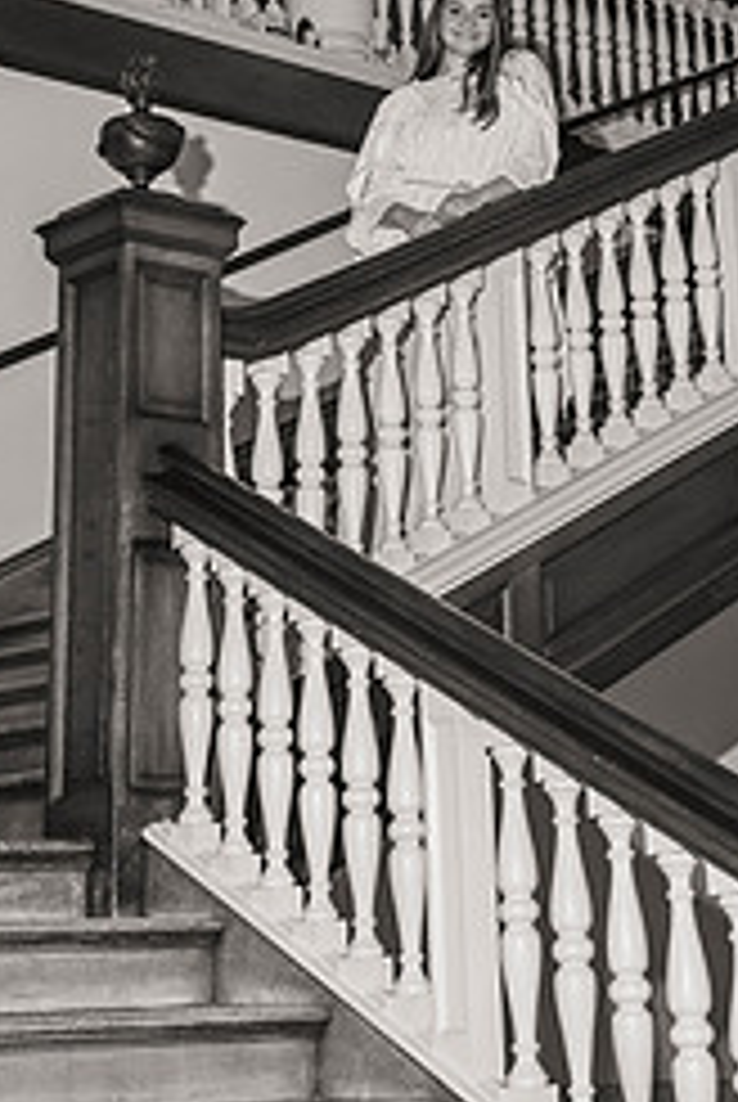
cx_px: 464
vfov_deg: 22.6
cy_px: 144
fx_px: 2698
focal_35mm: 88
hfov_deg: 15.6
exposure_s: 1/125
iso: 1000
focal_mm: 48
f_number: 4
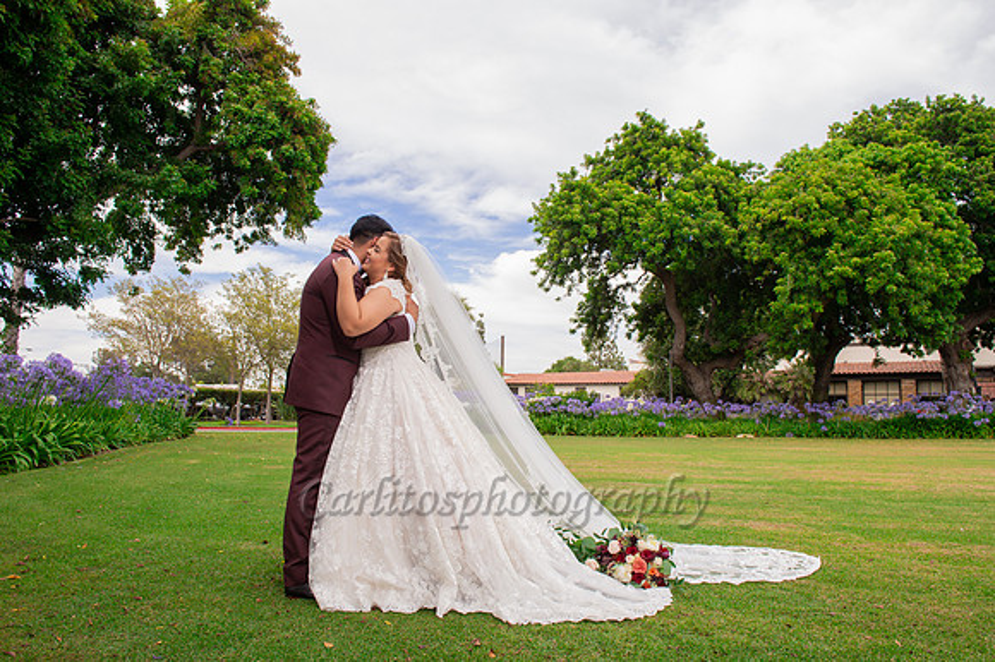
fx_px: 663
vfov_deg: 53.1
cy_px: 331
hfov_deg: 73.8
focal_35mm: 24
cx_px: 498
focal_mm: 24
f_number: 8
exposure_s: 1/250
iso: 400
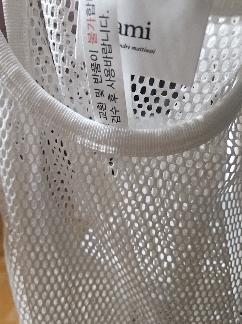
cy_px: 174
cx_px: 125
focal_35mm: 27
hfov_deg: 51.3
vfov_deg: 65.3
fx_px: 252
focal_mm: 5.4
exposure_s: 1/120
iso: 800
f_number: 1.8
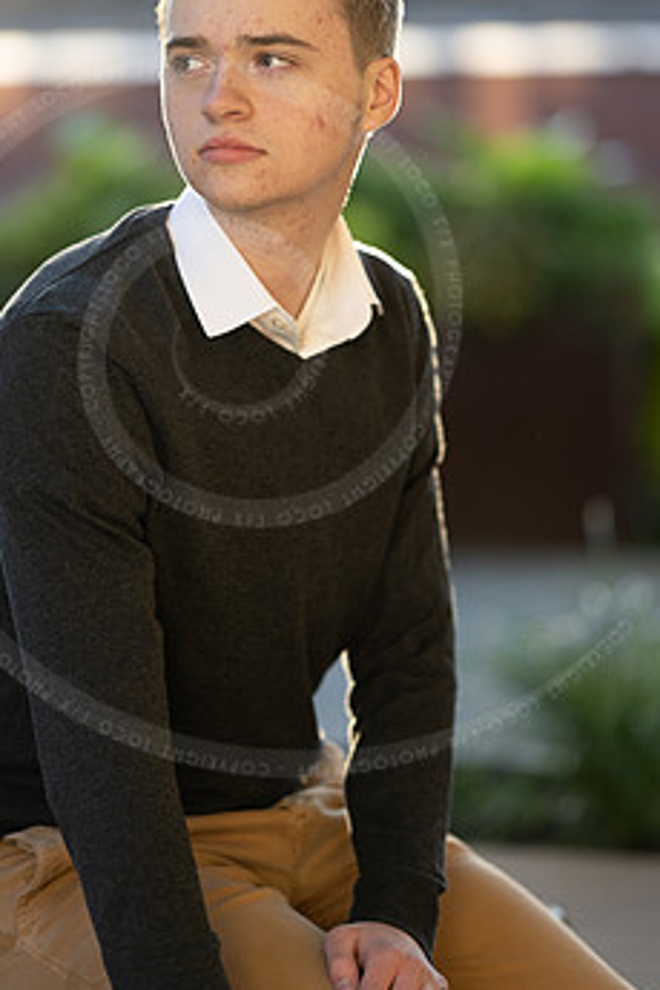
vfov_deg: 18.4
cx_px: 264
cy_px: 405
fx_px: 3052
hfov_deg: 12.3
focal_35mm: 111
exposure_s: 1/400
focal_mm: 85
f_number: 1.8
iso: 200
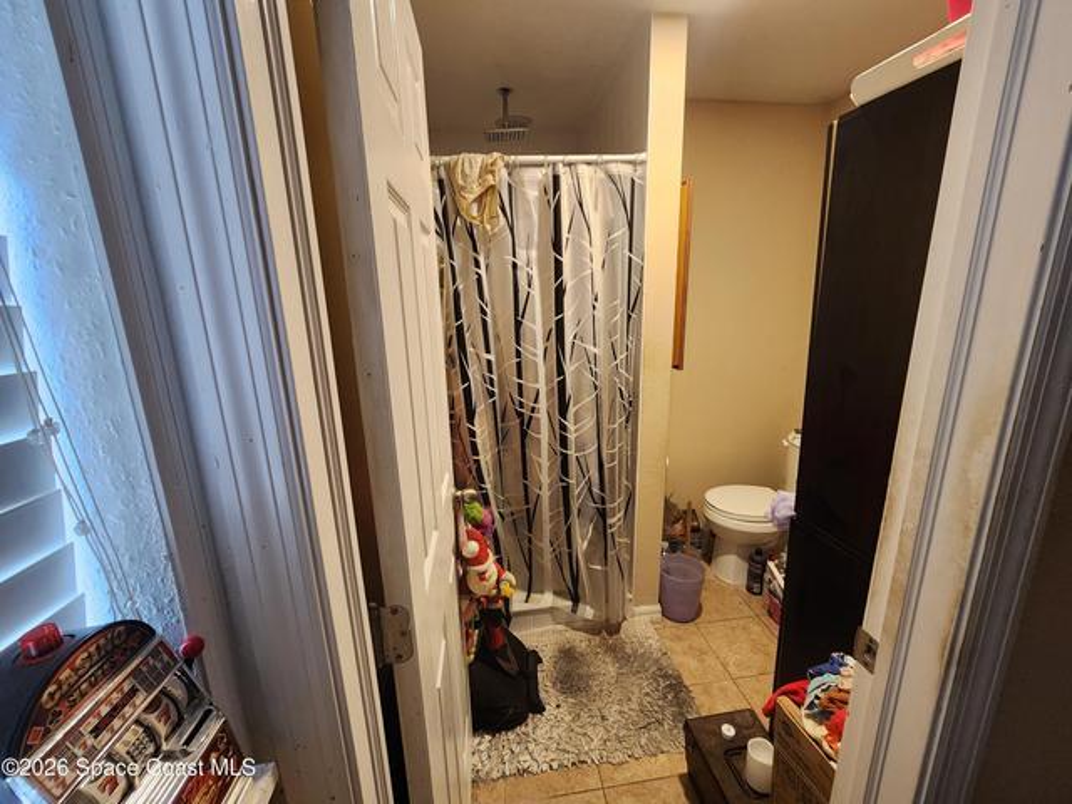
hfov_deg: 106.2
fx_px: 403
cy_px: 402
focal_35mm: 13
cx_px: 536
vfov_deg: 89.9
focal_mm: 2.2
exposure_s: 1/60
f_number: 2.2
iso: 400
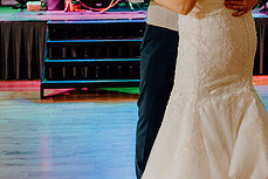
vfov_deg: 14.0
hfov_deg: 21.0
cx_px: 152
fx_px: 723
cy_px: 8
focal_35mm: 97
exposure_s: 1/200
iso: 5000
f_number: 3.5
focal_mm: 38
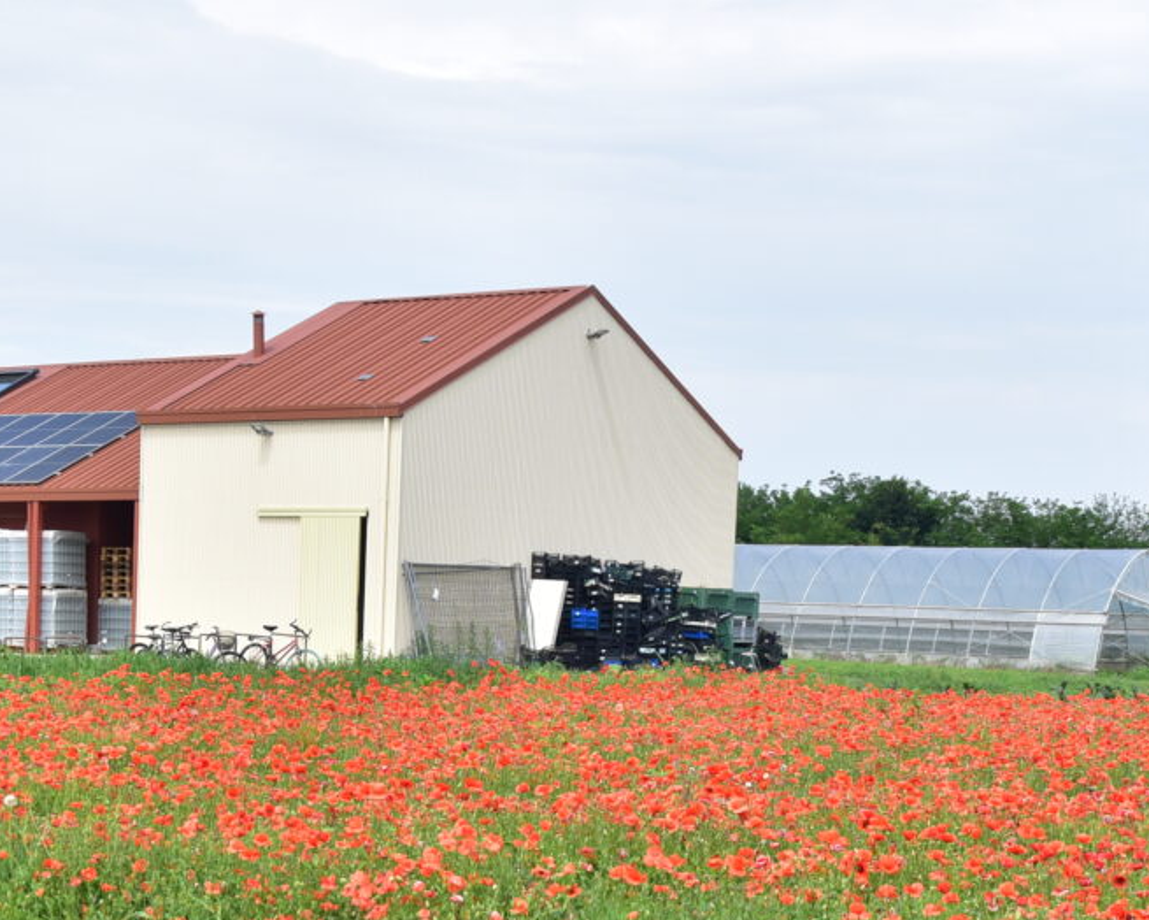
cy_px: 897
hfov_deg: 24.4
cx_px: 247
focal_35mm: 77
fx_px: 2618
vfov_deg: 19.4
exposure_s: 1/320
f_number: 9
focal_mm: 35
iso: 200
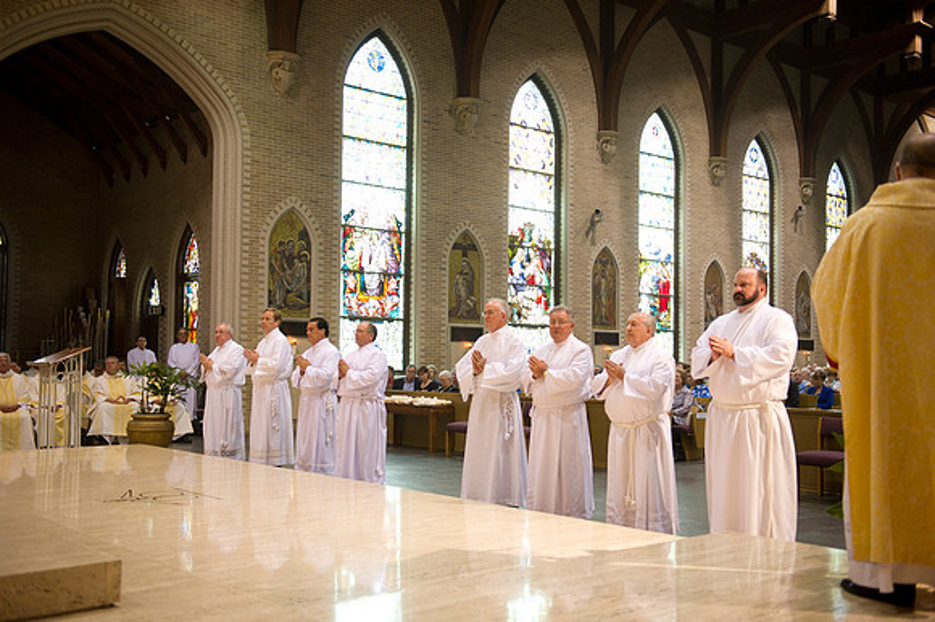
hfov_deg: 50.7
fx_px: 986
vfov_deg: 35.0
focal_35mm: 38
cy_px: 311
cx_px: 468
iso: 2000
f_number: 2.8
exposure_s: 1/125
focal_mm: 38
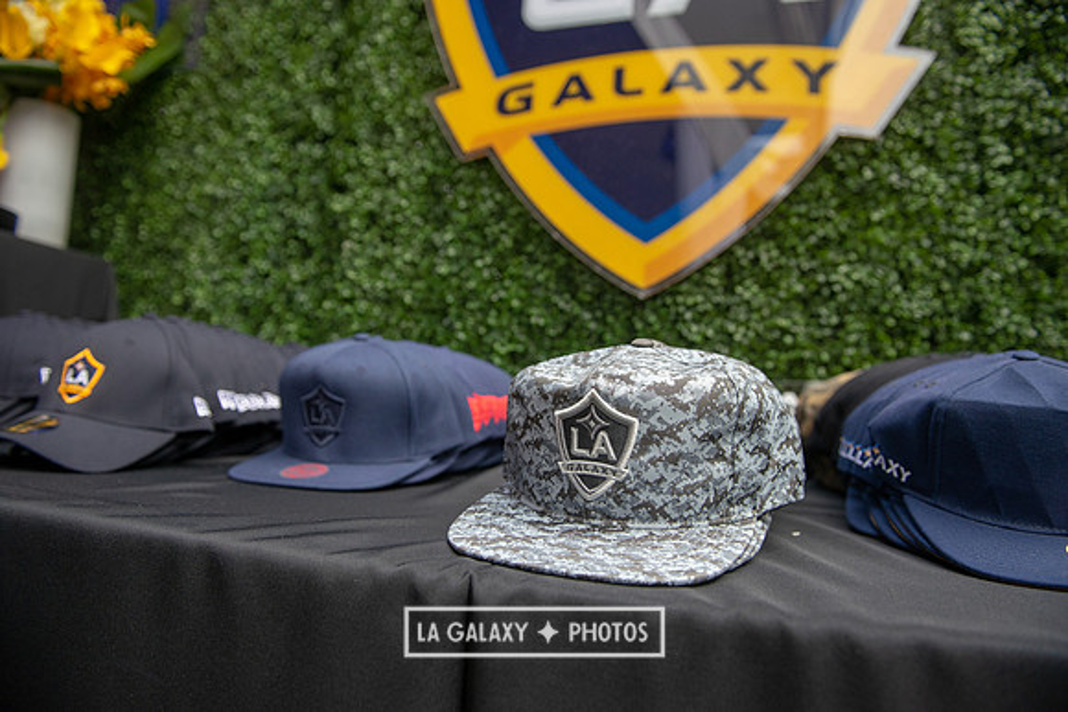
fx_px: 712
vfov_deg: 53.2
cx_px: 534
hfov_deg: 73.7
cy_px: 356
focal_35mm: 24
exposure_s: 1/500
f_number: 3.5
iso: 500
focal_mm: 24
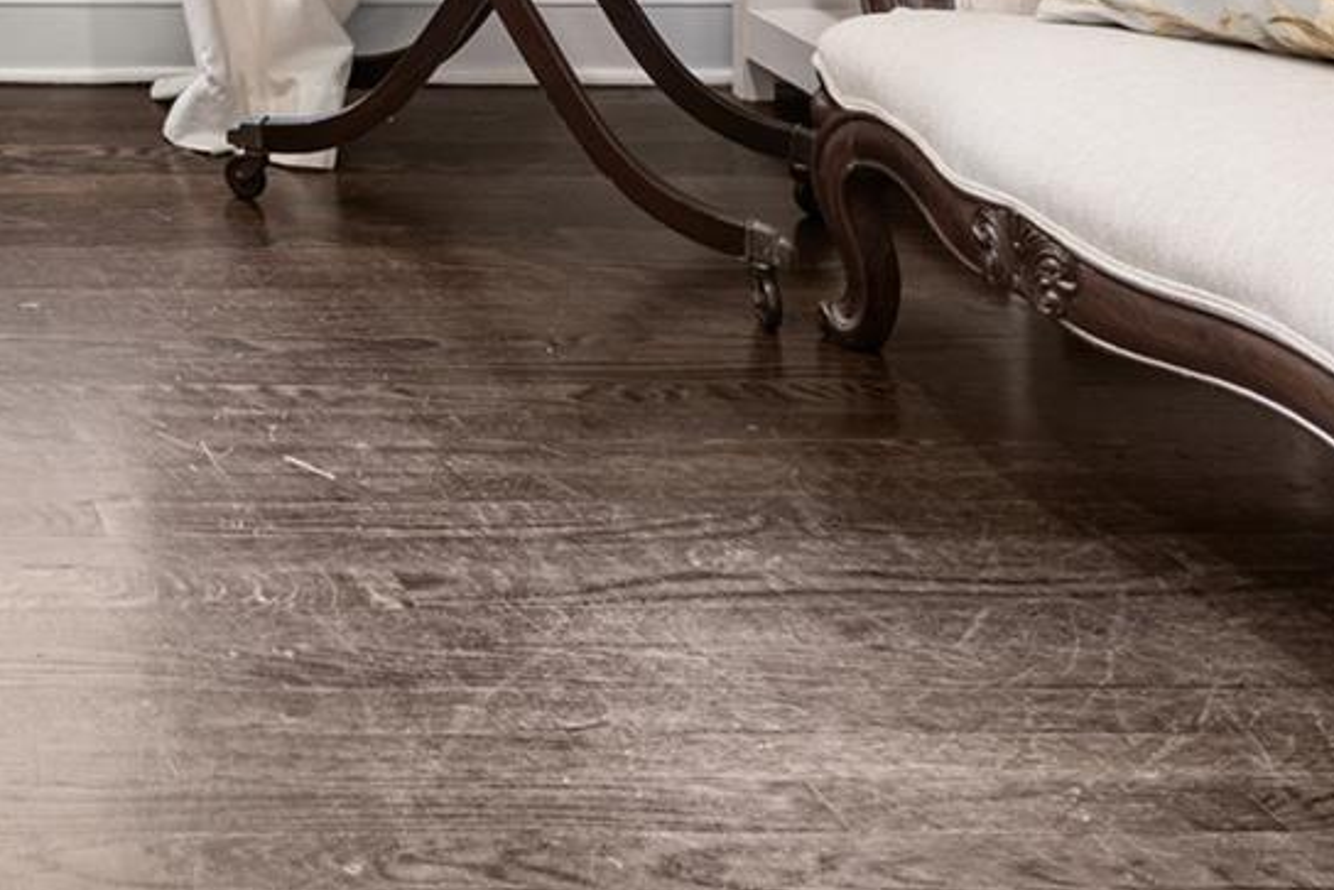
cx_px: -493
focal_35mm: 64
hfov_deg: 25.9
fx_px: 2372
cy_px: -693
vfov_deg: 17.4
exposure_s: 1/3
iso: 100
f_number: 8
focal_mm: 17
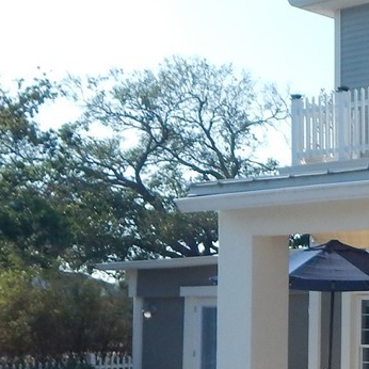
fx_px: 1085
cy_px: 252
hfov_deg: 17.2
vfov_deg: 19.2
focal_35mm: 90
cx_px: 567
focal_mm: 4
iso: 125
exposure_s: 1/500
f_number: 6
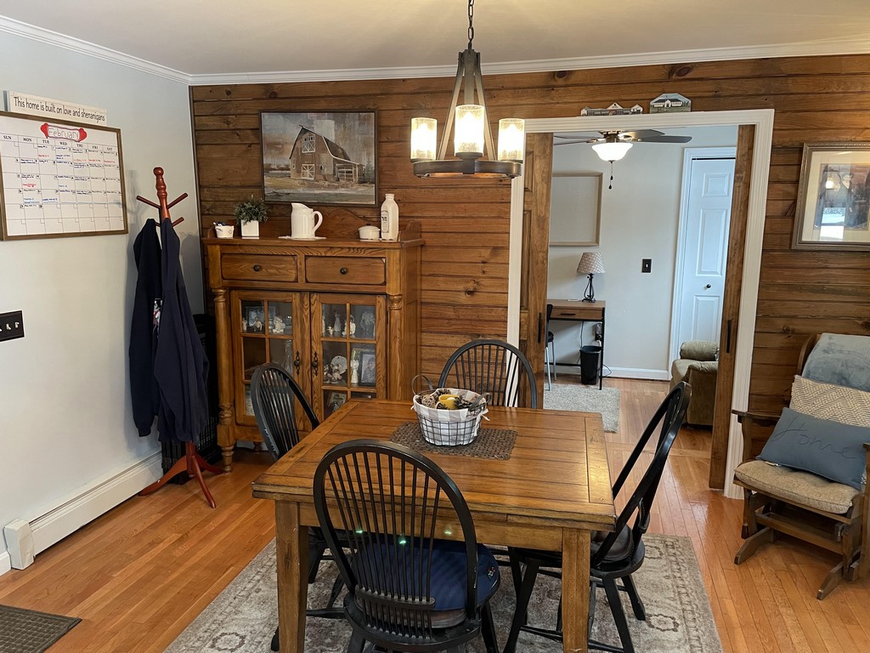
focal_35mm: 26
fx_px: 653
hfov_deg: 67.3
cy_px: 326
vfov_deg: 53.1
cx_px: 435
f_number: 1.6
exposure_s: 1/60
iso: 200
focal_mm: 4.2
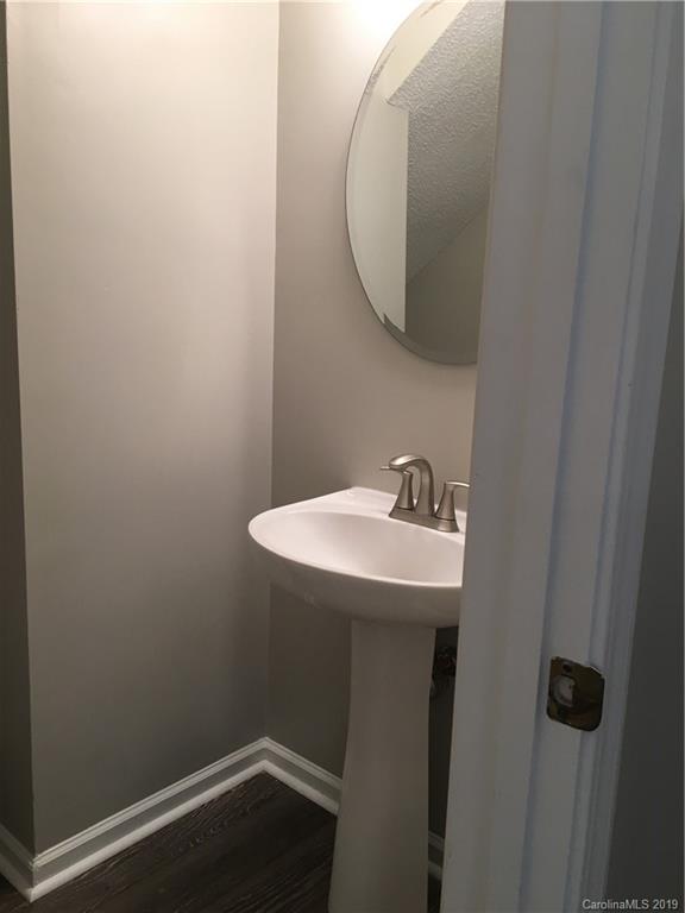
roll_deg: -3.4
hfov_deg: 48.2
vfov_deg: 61.7
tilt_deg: -12.5
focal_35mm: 29
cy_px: 456
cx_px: 342
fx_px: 765
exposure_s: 1/30
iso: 50
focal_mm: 4.15
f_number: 2.2
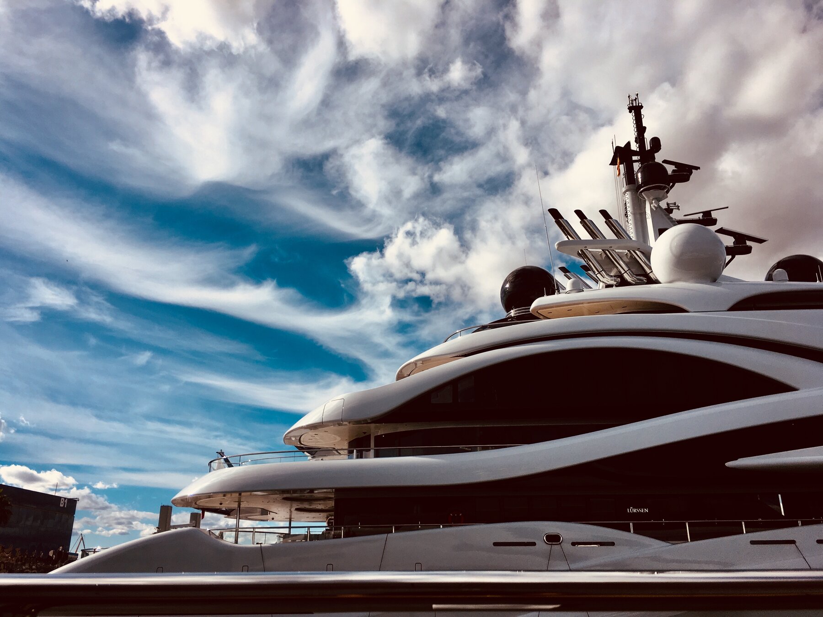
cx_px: 412
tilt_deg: +21.6
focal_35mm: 29
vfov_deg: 48.2
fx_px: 689
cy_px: 308
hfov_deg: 61.7
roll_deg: -0.3
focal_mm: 4.15
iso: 25
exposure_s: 1/2959
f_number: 2.2
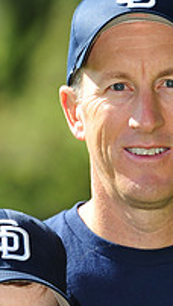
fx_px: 4271
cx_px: 77
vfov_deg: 4.1
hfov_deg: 2.3
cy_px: 329
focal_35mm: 525
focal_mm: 175
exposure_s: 1/500
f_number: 5.6
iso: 200
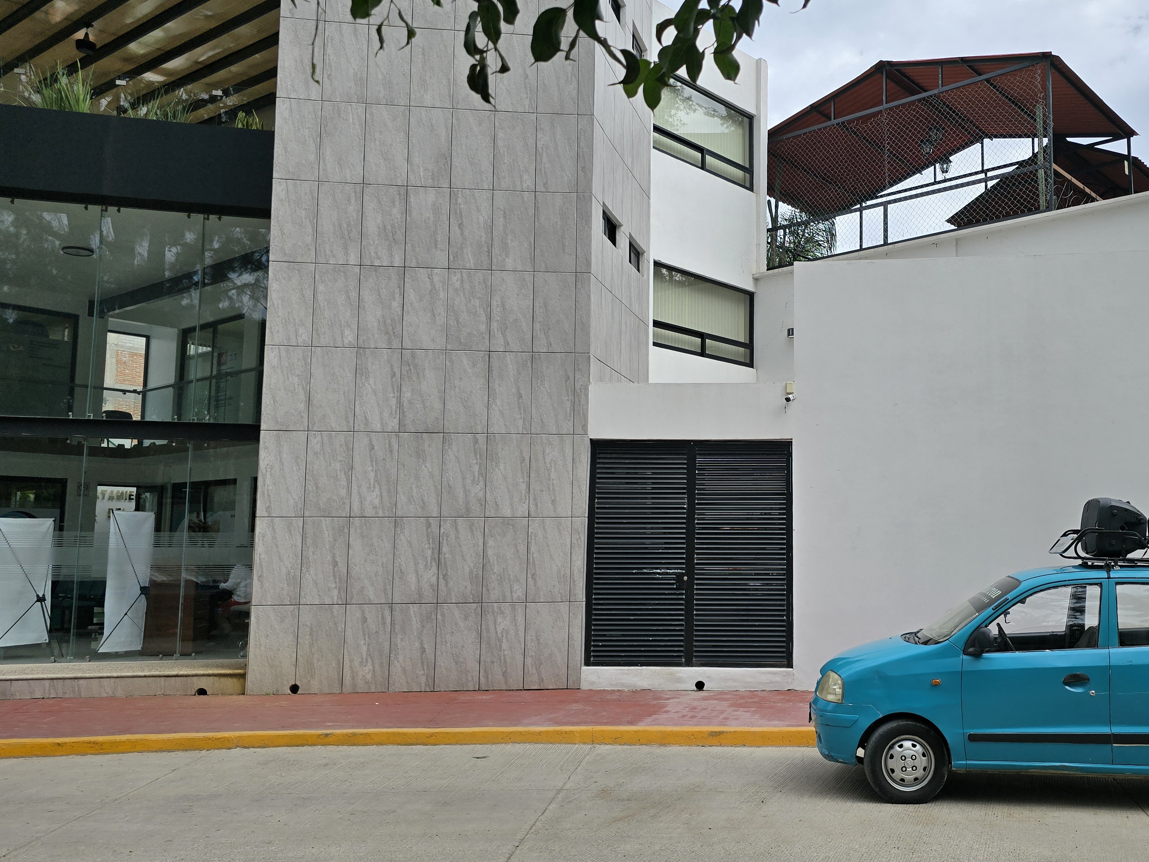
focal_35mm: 31
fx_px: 1029
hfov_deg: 57.4
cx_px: 743
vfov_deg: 45.4
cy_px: 434
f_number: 1.7
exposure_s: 1/775
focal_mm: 6.3
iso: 12
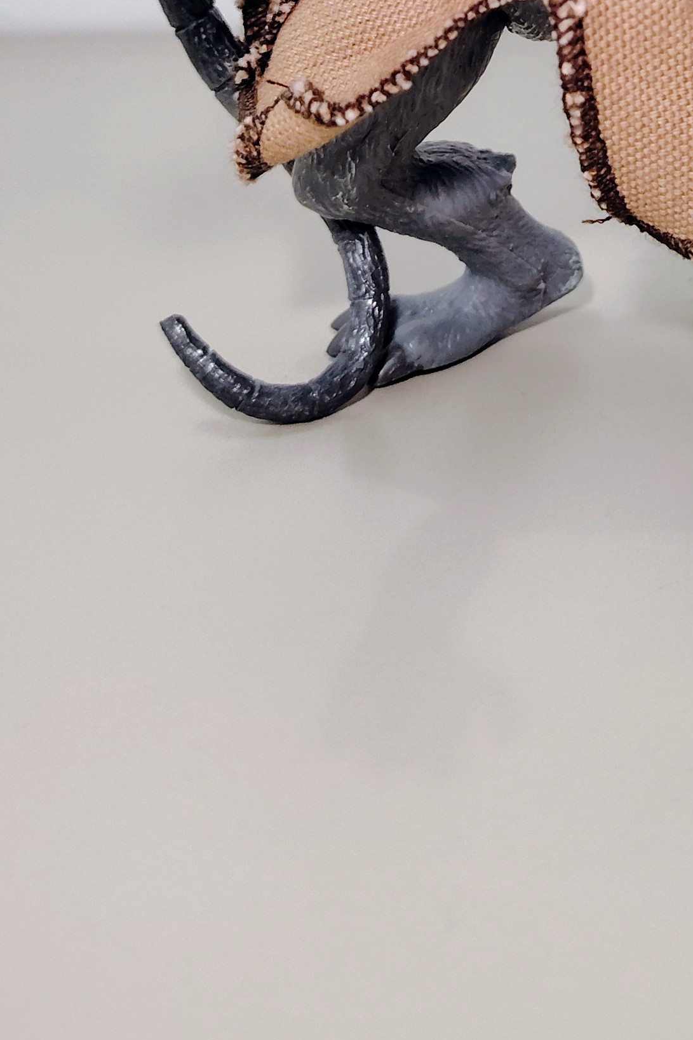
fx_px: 1762
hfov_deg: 21.8
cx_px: 607
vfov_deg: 29.8
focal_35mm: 61
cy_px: -85
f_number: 1.75
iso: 1250
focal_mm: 5.25
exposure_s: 1/50
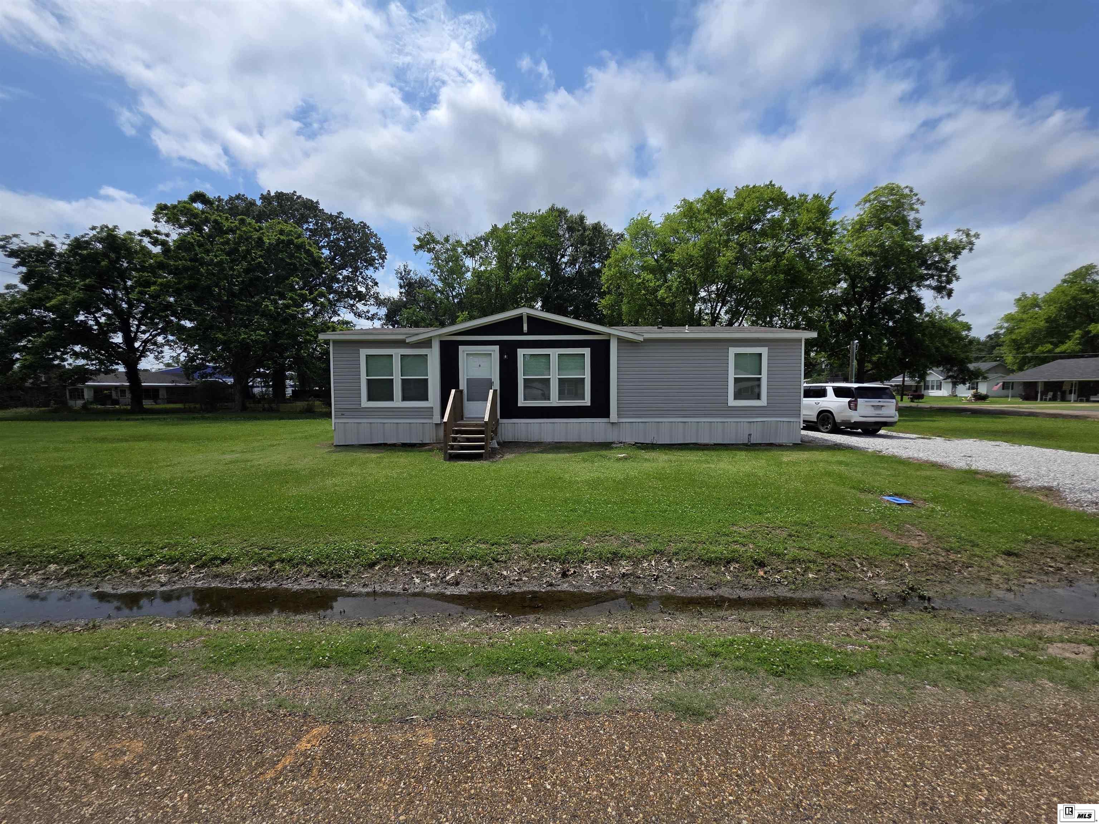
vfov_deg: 89.9
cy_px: 412
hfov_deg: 106.2
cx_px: 550
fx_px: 413
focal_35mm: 13
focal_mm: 2.2
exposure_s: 1/3618
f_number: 1.9
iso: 40
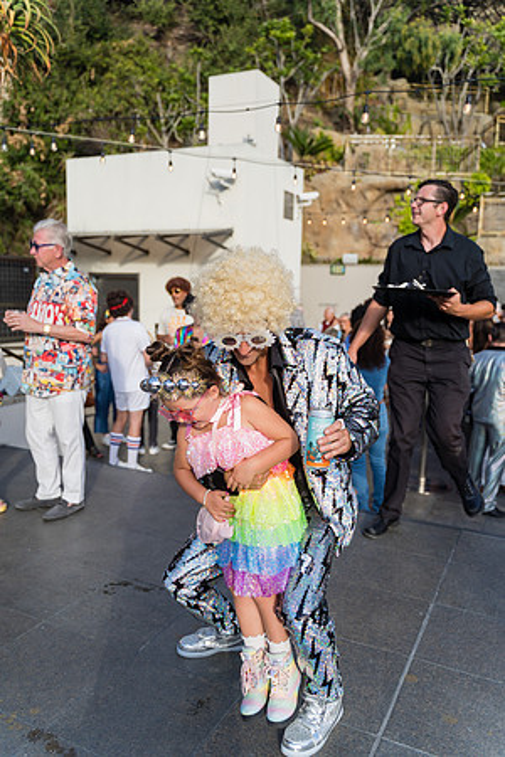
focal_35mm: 28
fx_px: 589
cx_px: 252
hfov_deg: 46.4
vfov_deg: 65.5
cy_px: 378
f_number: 2.8
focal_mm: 28
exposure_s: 1/1600
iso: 200
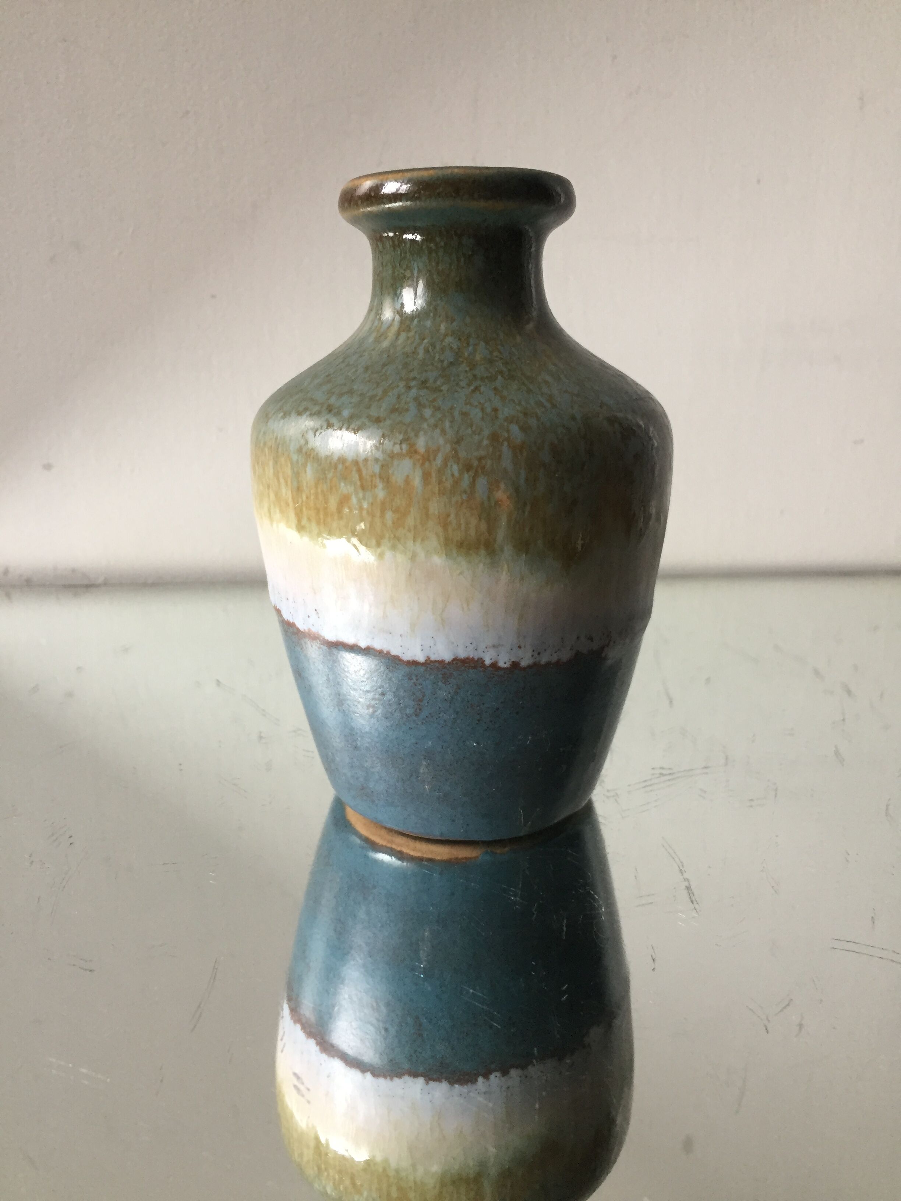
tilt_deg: -16.8
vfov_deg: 61.7
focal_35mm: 29
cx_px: 450
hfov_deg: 48.2
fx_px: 1006
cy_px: 600
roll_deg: +0.0
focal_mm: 4.15
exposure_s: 1/33
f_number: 2.2
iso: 160
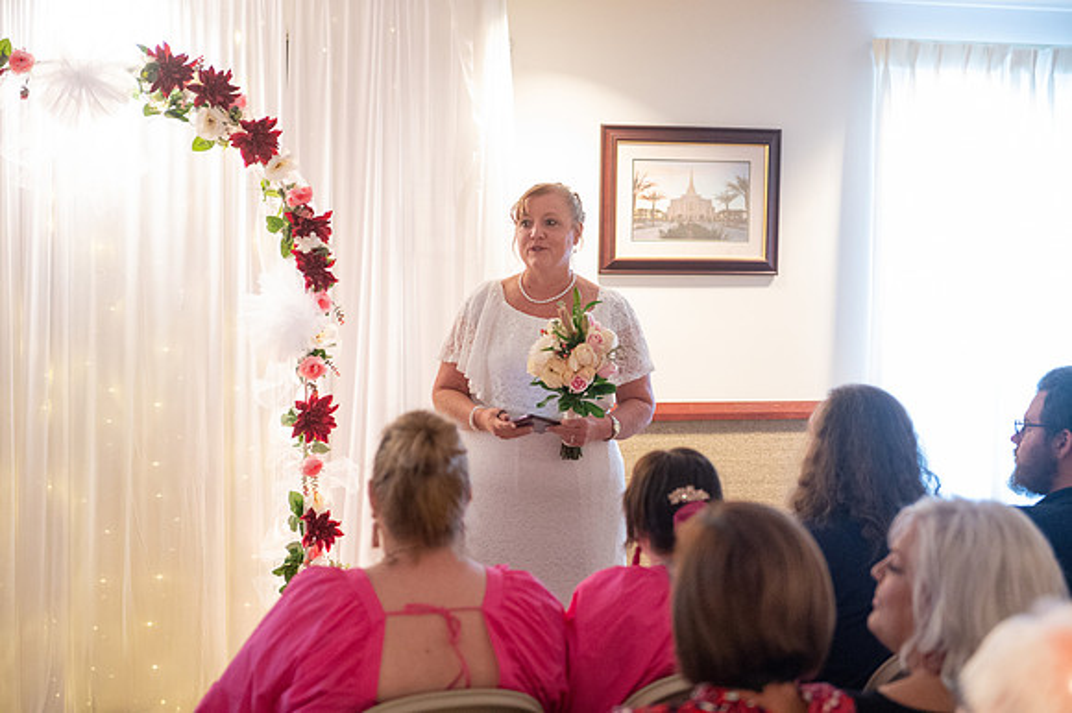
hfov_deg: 28.9
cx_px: 536
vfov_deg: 19.4
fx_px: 2083
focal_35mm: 70
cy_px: 356
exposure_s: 1/100
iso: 5000
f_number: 3.5
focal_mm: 70
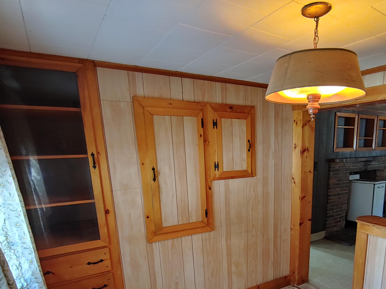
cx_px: 244
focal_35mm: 24
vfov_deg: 54.3
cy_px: 215
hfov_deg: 70.3
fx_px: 268
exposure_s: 1/20
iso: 400
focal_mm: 2.18
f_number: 1.9
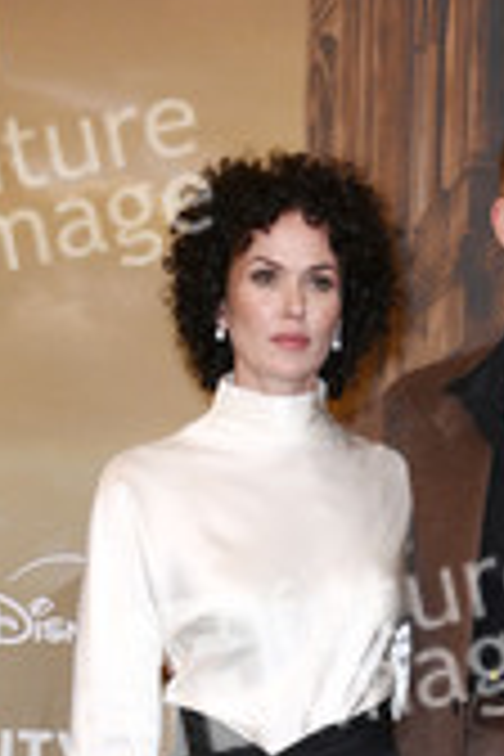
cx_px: 472
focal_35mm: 167
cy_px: 882
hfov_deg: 8.2
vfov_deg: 12.1
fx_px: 3507
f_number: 5.6
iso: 1000
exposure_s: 1/320
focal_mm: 70
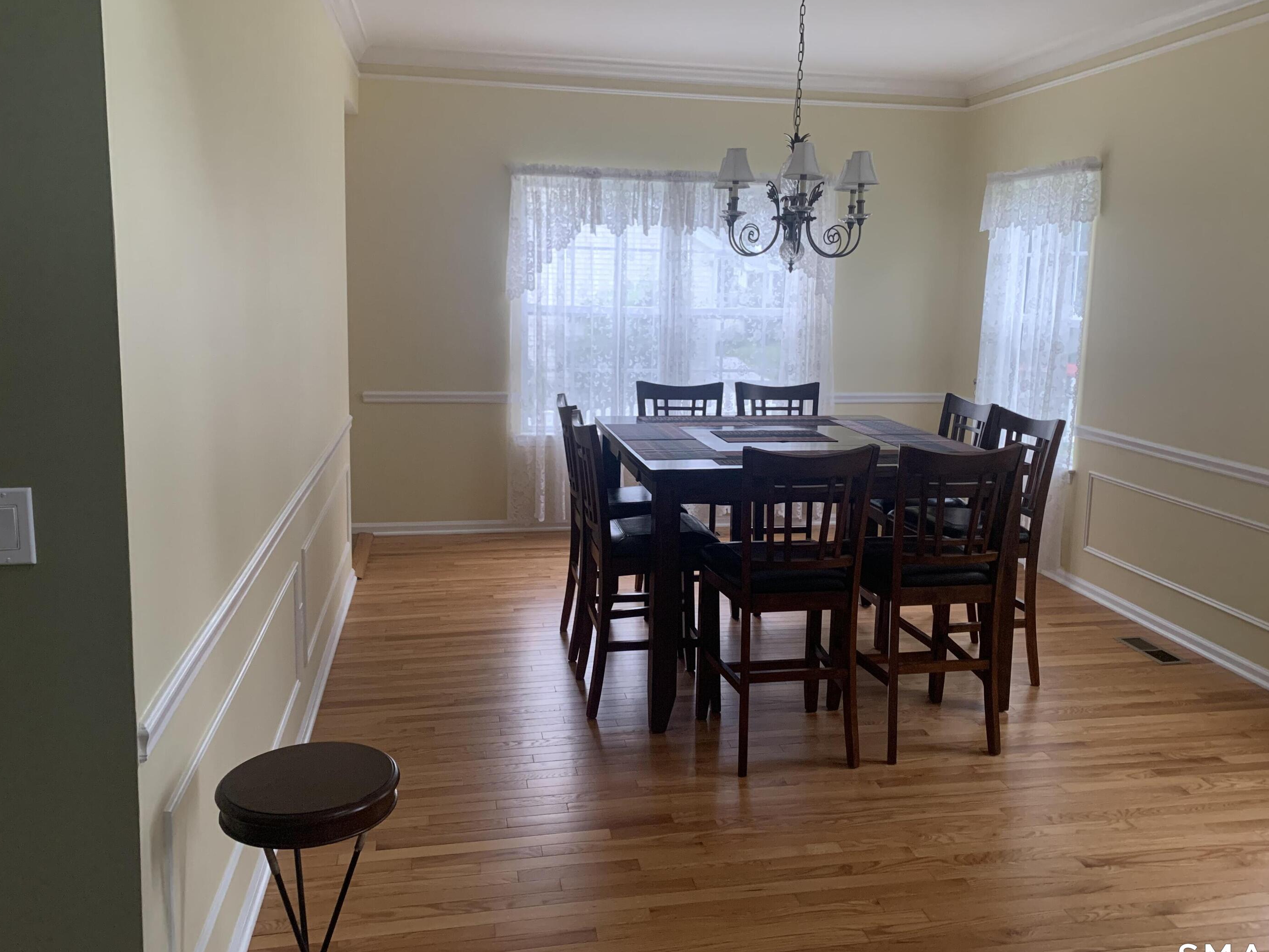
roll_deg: -1.6
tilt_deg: -8.7
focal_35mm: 29
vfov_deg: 48.2
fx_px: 1063
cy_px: 450
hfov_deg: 61.6
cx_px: 681
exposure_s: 1/60
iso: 250
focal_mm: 4.25
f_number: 1.8
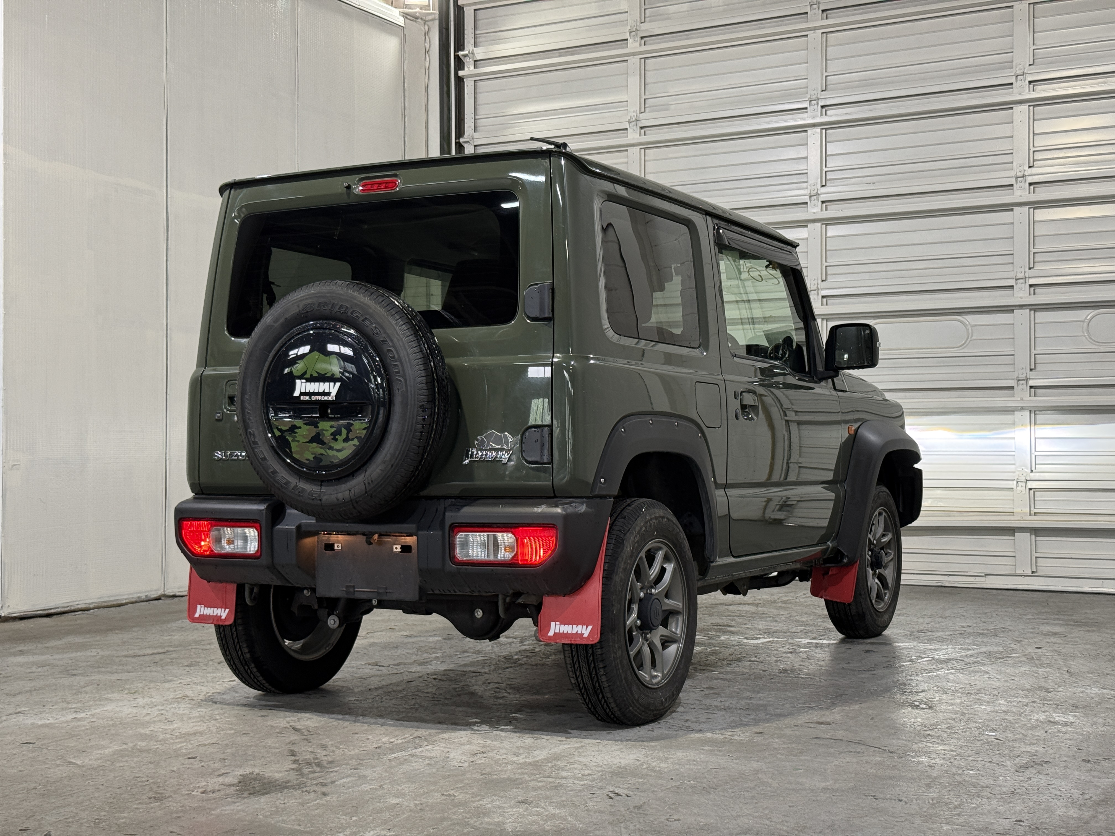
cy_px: 418
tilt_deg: +0.8
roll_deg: +0.0
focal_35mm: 48
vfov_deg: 30.3
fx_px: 1546
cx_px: 558
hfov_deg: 39.7
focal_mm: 6.76
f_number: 1.78
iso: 125
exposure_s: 1/60
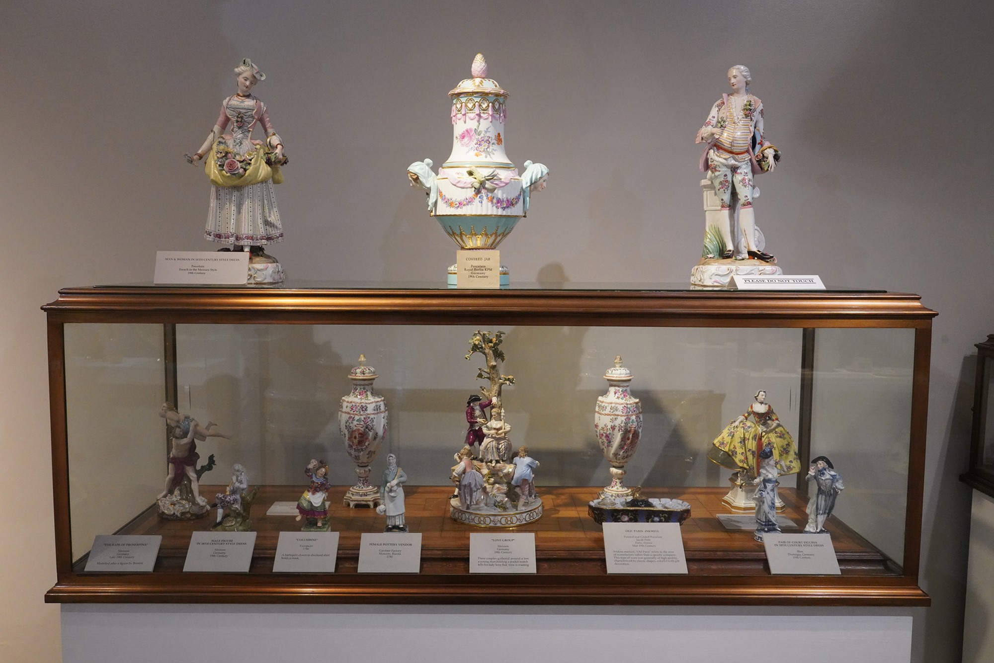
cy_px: 332
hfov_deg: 58.7
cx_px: 497
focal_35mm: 32
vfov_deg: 41.1
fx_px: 884
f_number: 11
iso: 6400
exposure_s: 1/80
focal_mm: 32
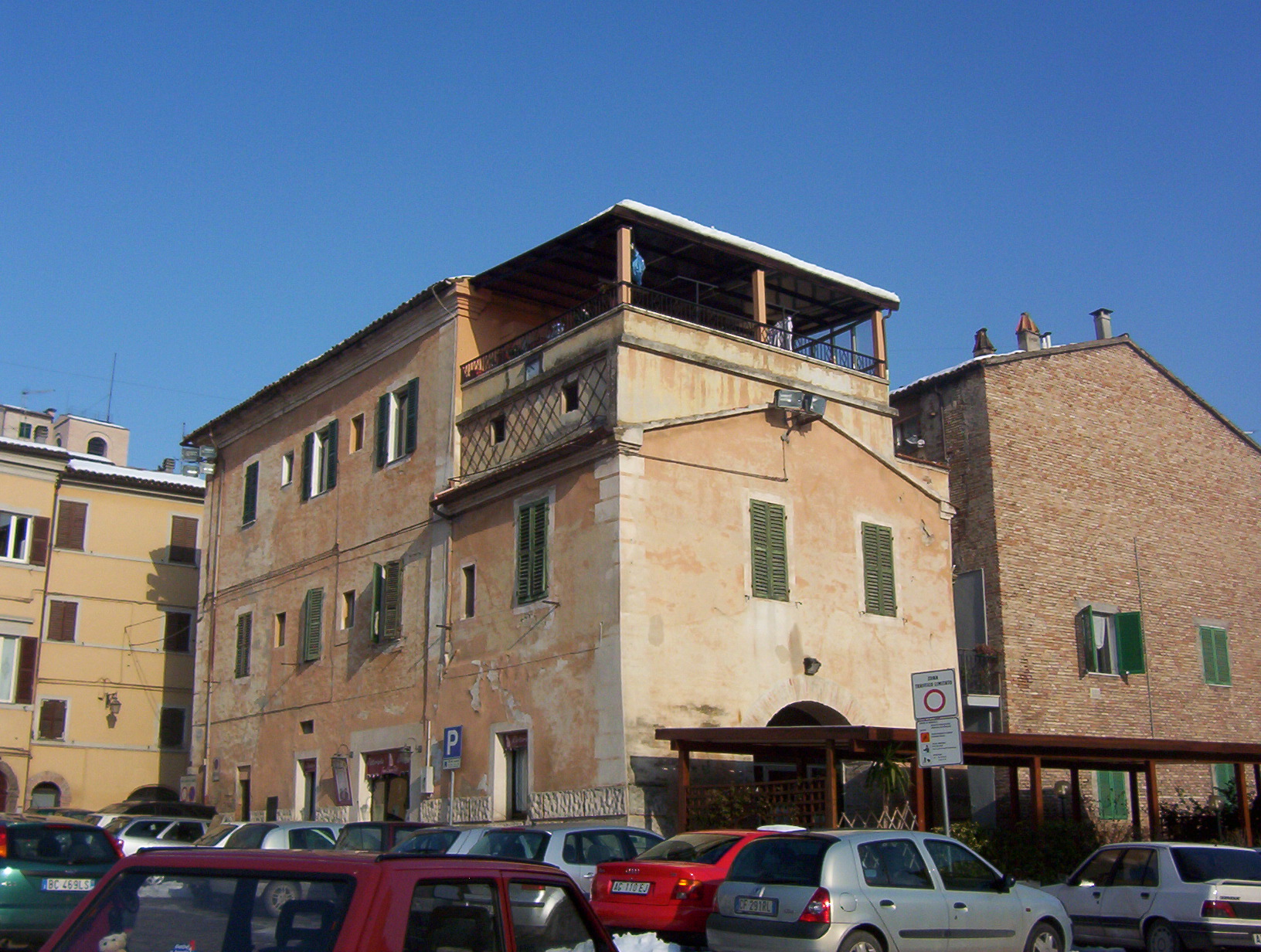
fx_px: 1315
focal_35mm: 36
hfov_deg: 51.2
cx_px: 630
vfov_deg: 39.8
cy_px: 476
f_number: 5.24
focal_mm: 5.54
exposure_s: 1/1148
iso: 100
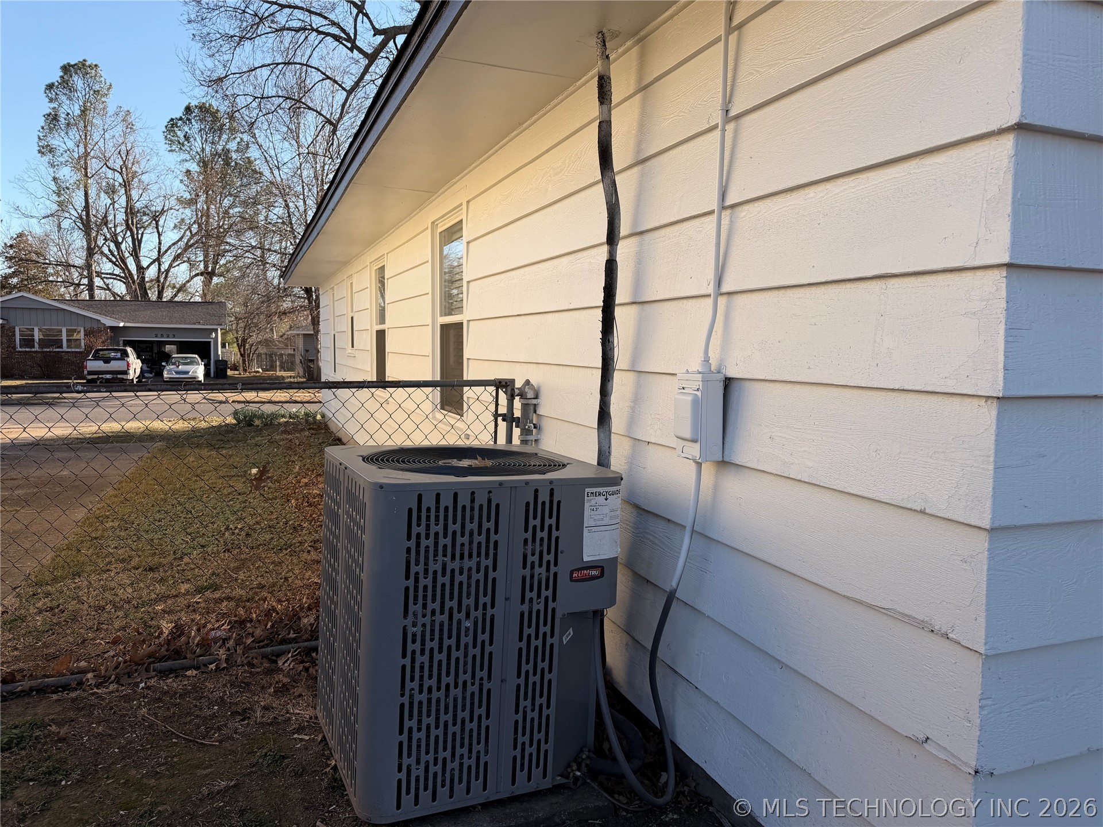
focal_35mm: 24
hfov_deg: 71.6
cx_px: 552
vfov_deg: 56.8
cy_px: 414
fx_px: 765
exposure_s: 1/1689
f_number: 1.78
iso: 80
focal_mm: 6.76
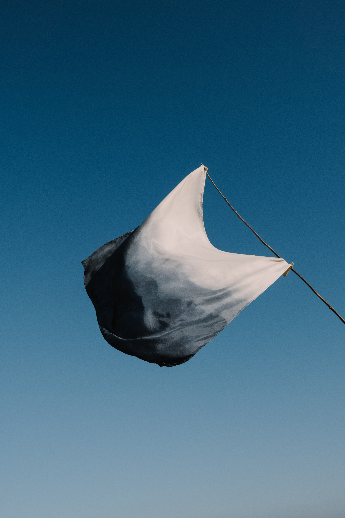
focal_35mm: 30
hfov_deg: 43.6
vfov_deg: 61.9
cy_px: 259
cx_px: 172
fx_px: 431
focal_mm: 20
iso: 320
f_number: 8
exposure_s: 1/2000
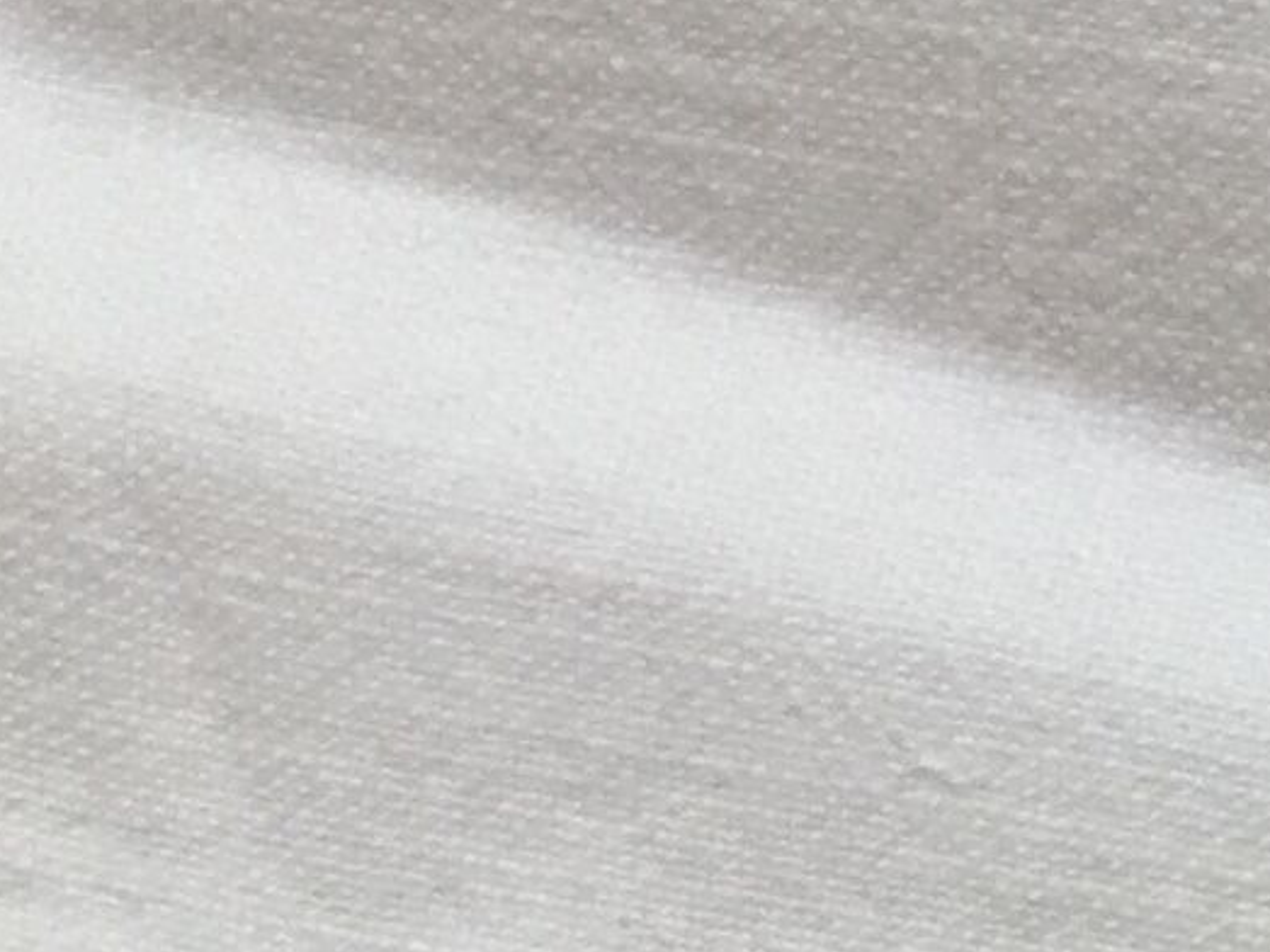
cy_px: 1868
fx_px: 6639
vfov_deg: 7.9
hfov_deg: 10.8
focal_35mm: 181
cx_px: 1423
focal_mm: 4.15
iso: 50
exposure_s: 1/100
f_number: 2.2
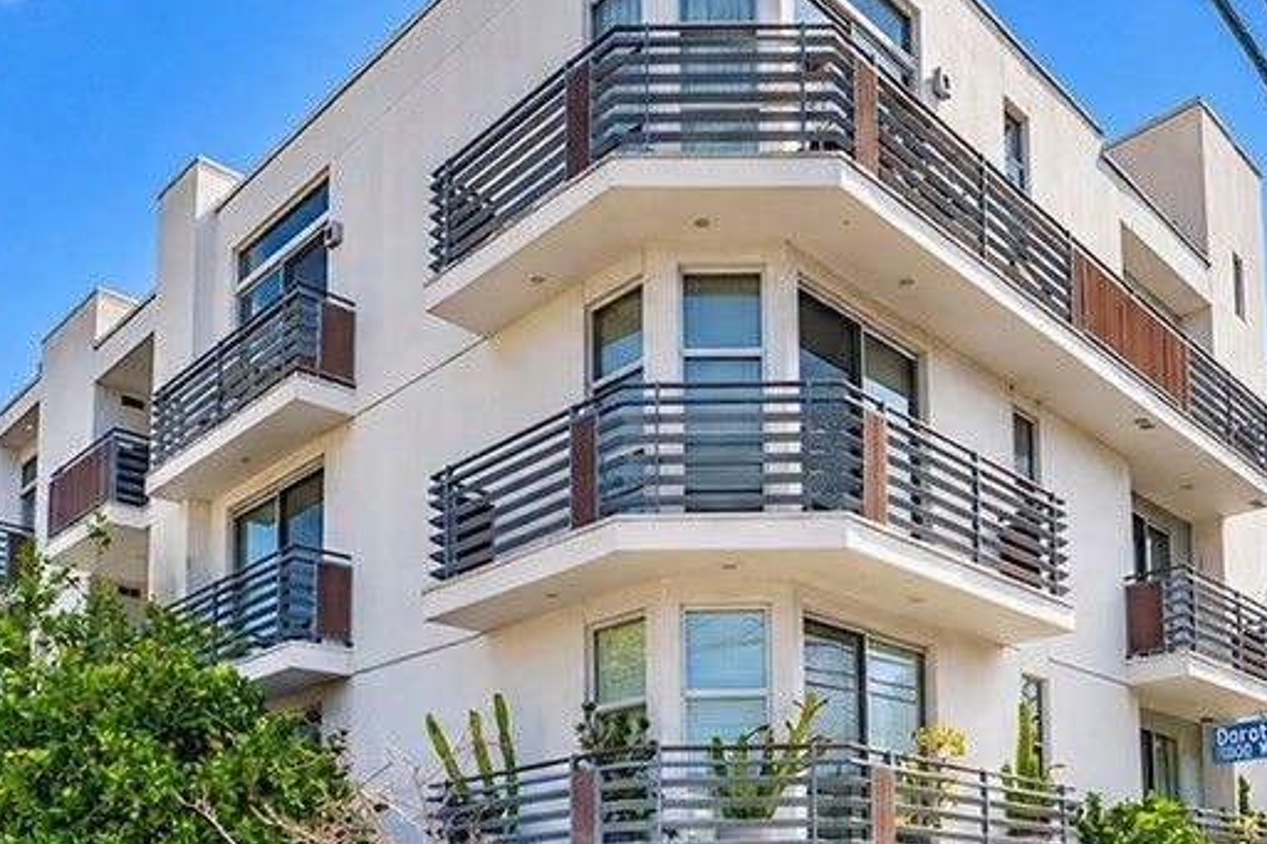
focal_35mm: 36
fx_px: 1267
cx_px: 681
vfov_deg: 36.4
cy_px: 582
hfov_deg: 53.1
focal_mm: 18
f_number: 5
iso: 800
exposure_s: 1/3200
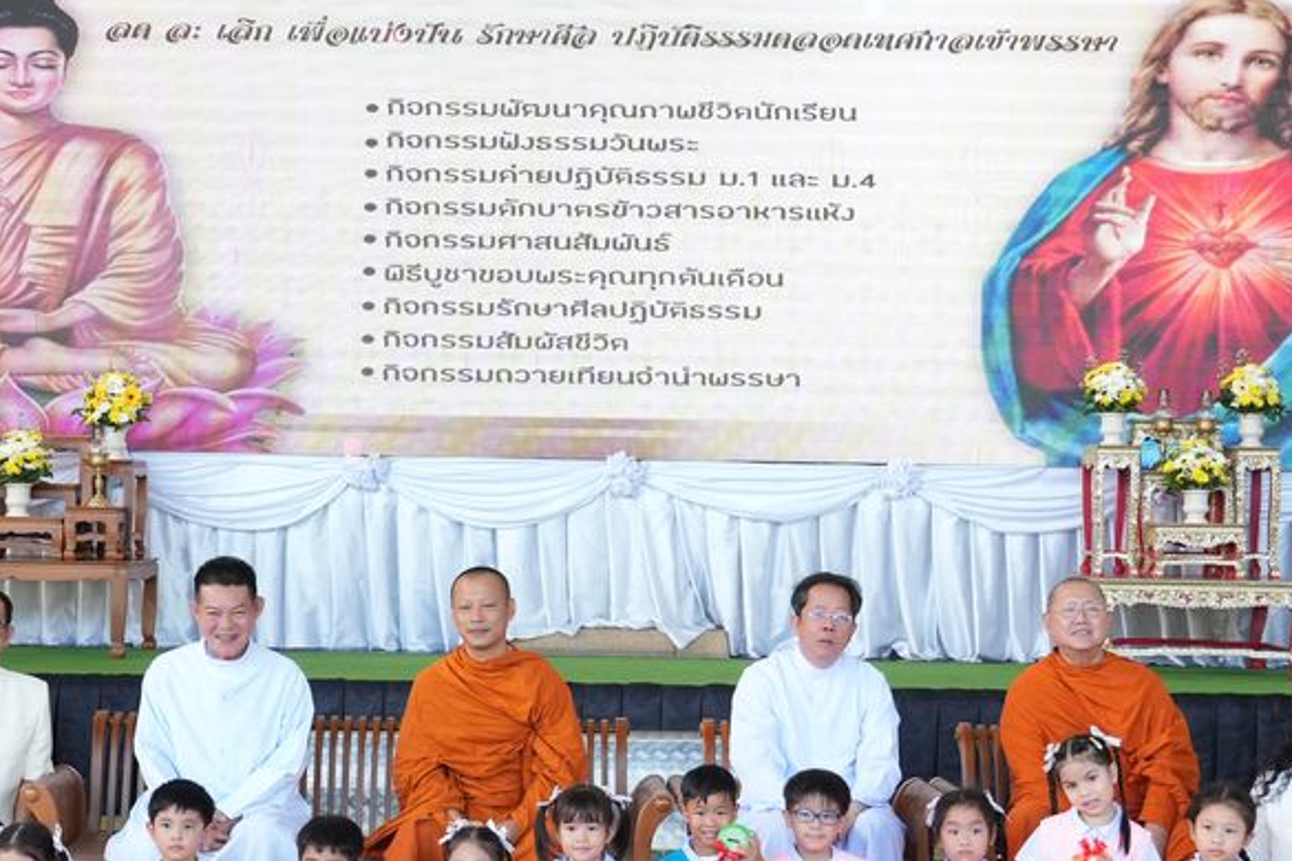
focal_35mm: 82
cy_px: 434
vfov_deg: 16.7
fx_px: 2943
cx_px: 603
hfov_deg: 24.8
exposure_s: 1/125
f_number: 5.6
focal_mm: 32
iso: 1250
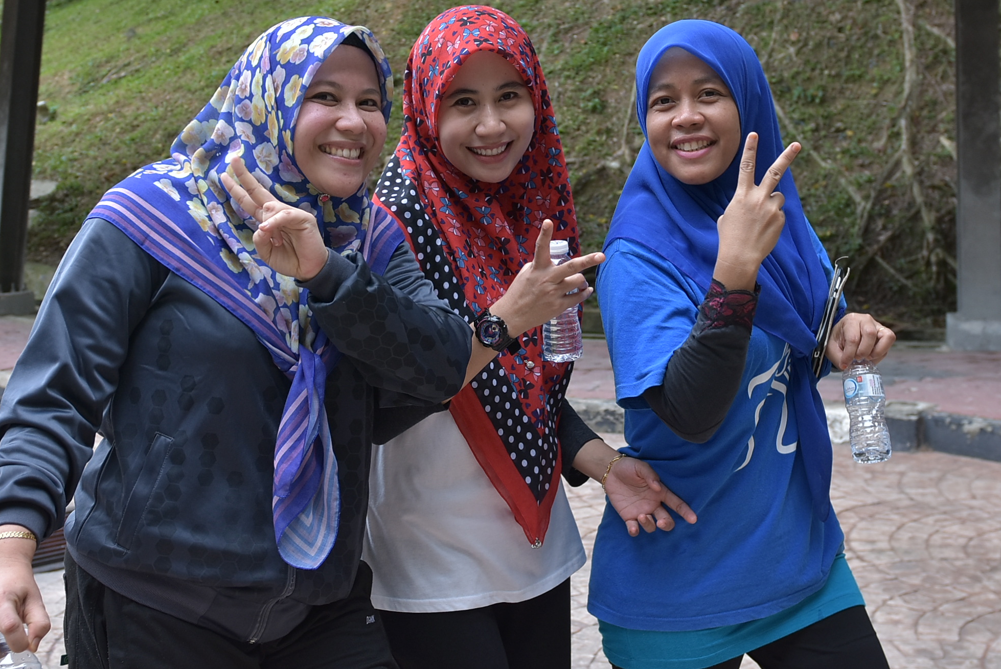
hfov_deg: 36.2
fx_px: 1531
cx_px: 469
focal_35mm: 55
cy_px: 213
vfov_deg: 24.5
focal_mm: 24
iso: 200
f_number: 4.5
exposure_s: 1/320
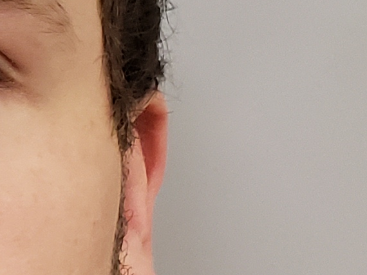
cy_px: 185
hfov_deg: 10.2
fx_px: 1950
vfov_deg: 8.1
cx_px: -279
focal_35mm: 184
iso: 250
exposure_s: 1/60
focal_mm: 4.3
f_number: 2.4
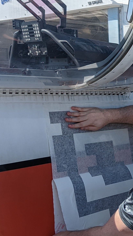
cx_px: 227
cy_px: 92
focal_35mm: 73
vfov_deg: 28.9
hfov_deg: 14.8
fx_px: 458
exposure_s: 1/2358
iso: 43
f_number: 1.85
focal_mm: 6.81
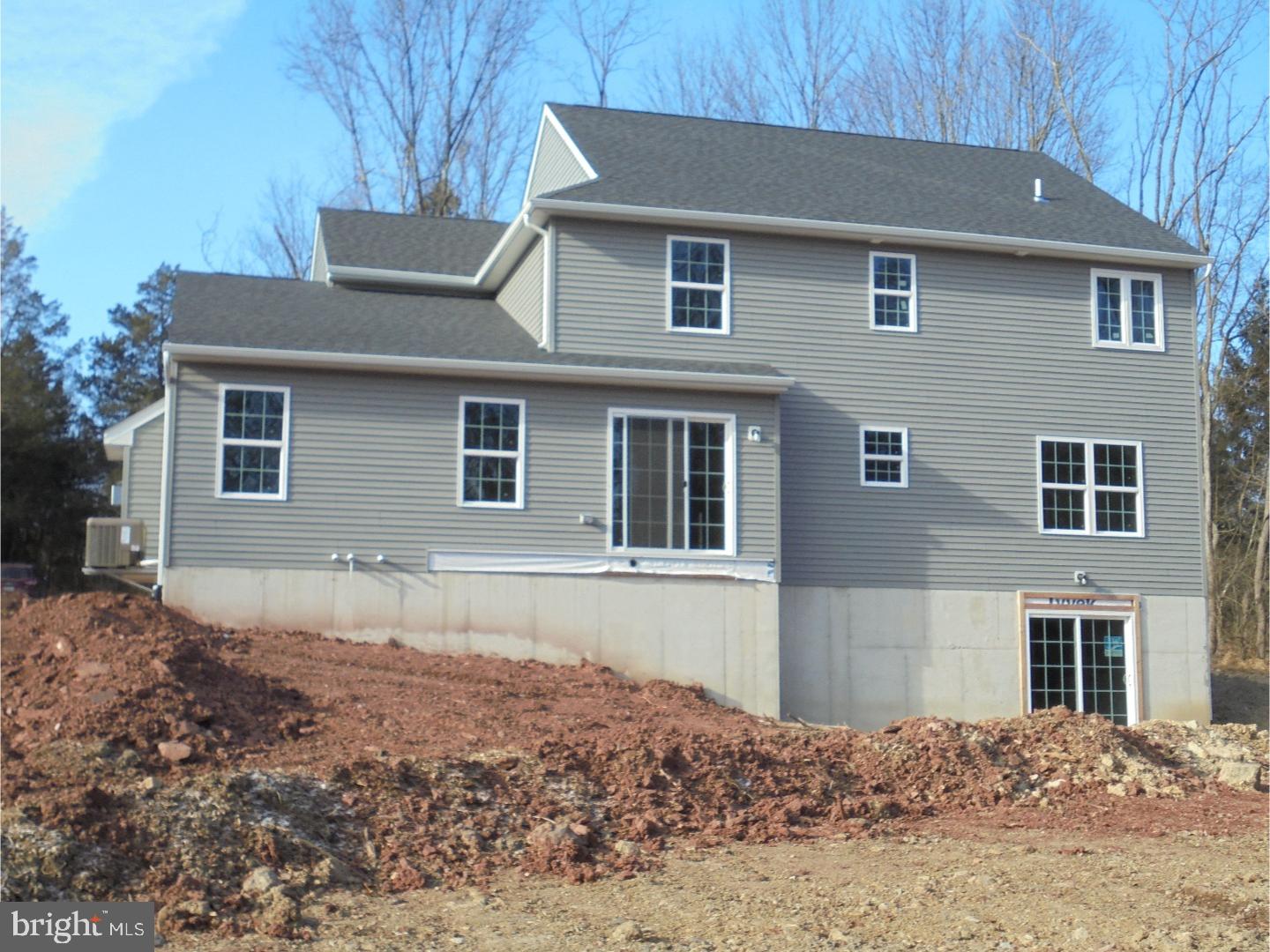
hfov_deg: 43.9
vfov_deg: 33.6
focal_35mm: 43
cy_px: 476
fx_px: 1578
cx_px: 635
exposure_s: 1/320
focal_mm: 7.8
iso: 100
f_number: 4.5
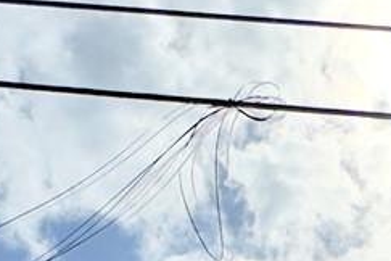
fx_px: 1043
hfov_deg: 20.6
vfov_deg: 11.1
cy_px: 690
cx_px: 389
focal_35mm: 96
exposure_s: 1/4630
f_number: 2.2
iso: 32
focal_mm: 2.22
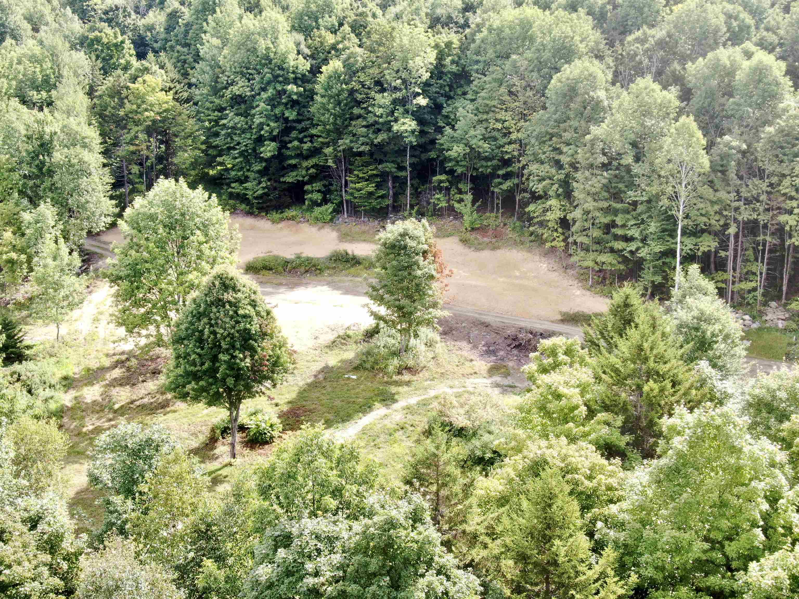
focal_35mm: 43
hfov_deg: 43.9
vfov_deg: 33.6
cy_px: 300
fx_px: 993
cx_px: 400
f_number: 3.6
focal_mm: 7.39
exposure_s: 1/120
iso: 100
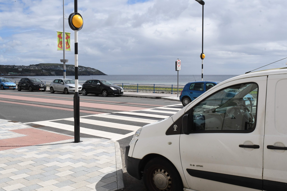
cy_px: 96
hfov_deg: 53.1
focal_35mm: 36
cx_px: 144
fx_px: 287
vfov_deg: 36.9
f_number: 16
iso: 800
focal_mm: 24
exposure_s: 1/1000
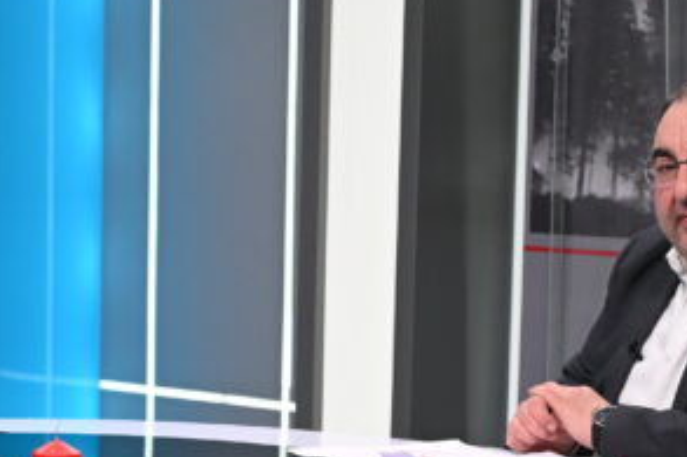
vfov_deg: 8.8
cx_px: -9
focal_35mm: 154
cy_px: 486
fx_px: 2937
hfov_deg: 13.2
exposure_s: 1/500
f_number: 4
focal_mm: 44
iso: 2000
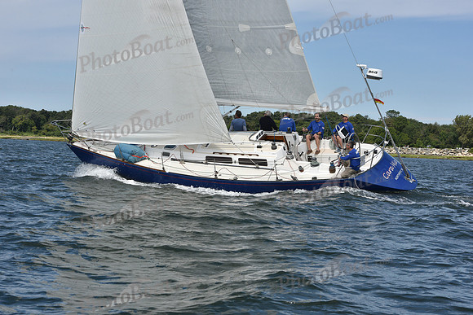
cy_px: 158
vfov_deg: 19.5
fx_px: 920
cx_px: 236
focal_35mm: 70
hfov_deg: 28.8
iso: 320
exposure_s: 1/1000
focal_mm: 70
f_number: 10
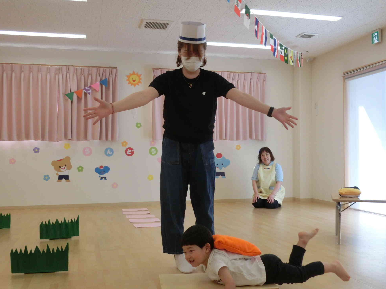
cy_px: 146
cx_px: 195
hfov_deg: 45.8
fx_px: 457
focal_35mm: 41
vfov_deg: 35.1
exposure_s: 1/125
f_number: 4.1
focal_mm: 6.9
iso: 320
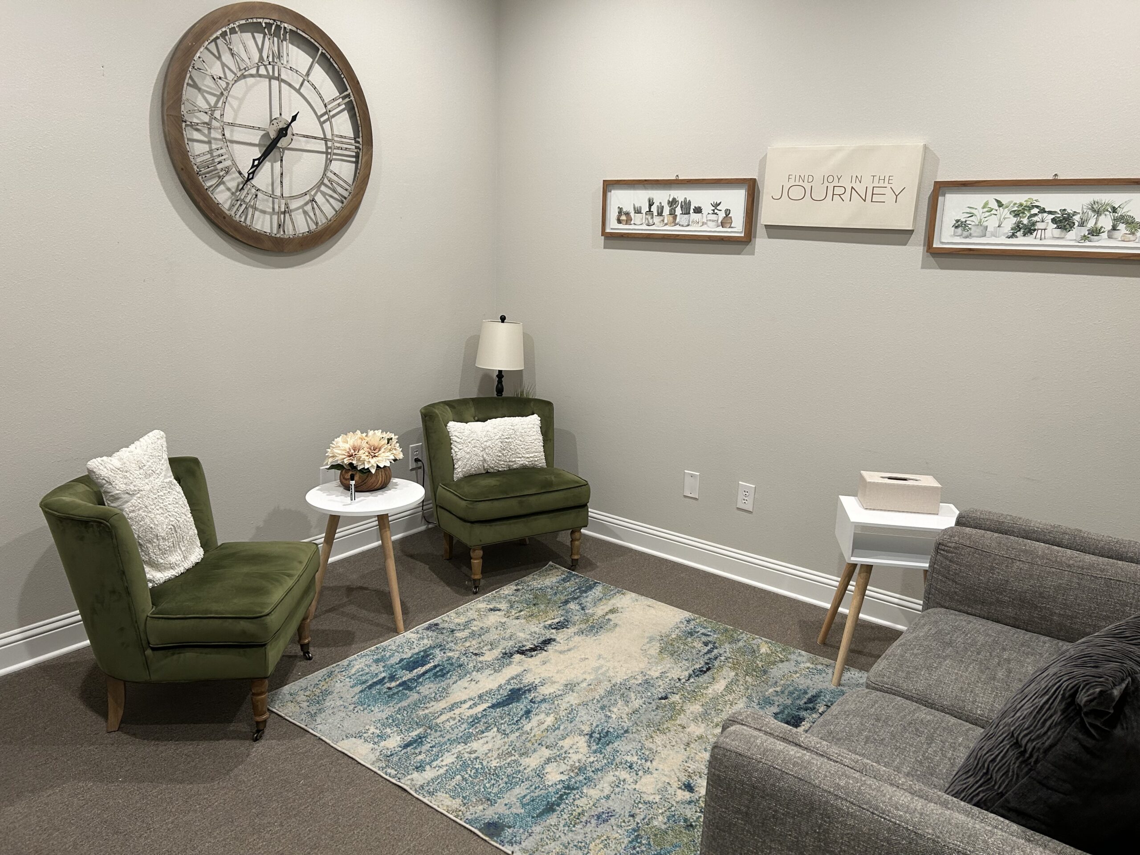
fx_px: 856
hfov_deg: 67.3
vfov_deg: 53.1
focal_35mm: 26
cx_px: 570
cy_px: 428
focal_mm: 5.7
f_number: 1.5
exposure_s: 1/60
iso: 125
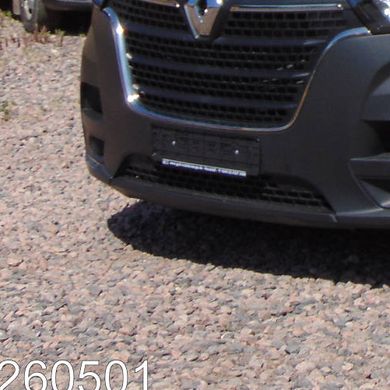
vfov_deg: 12.2
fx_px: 1797
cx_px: 589
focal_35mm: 141
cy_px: -51
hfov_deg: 11.8
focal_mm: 9
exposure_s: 1/250
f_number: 9
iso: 80
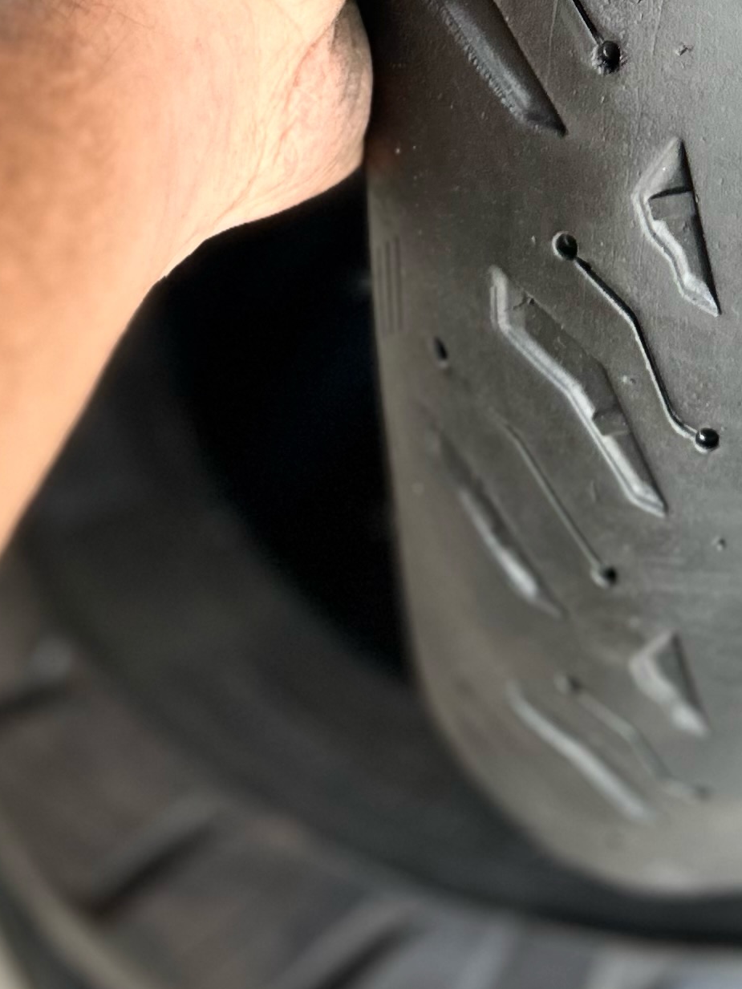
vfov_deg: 21.3
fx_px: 2429
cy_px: -220
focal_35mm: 85
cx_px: 714
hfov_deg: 17.0
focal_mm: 5.7
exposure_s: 1/100
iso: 125
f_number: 1.5
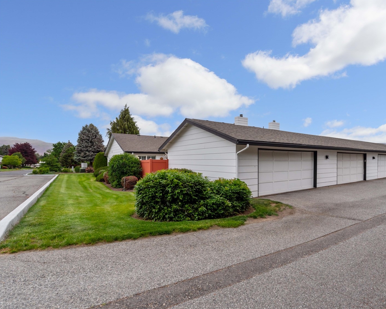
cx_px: 232
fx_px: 194
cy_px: 154
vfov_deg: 77.0
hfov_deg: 88.5
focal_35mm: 17
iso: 100
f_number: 8
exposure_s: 1/1000
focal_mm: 15
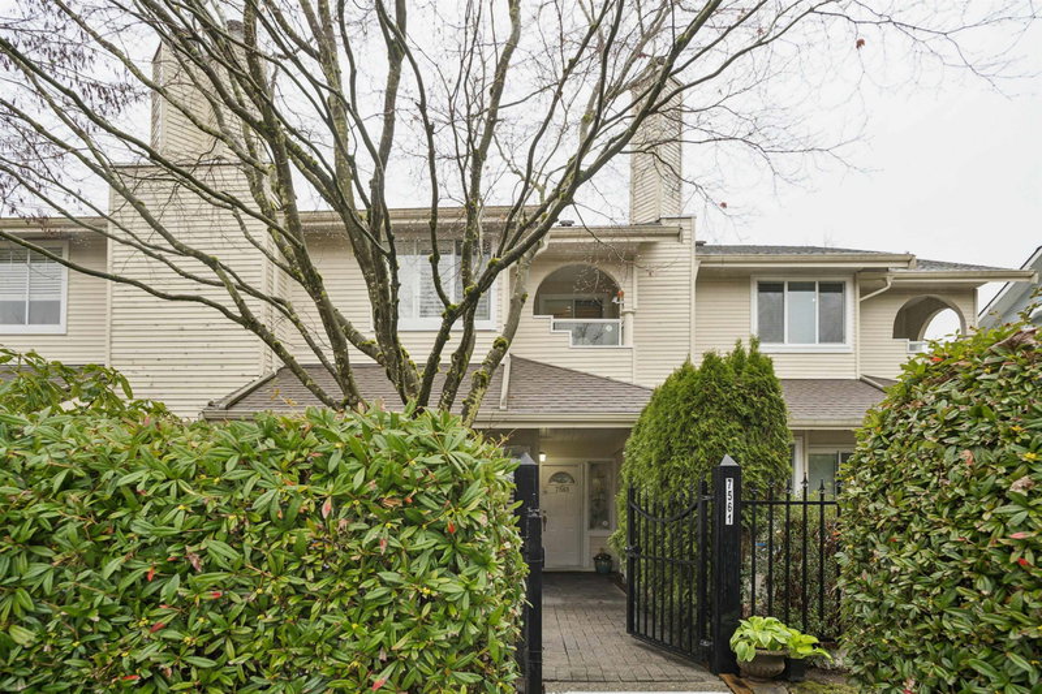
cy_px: 347
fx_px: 521
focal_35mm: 18
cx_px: 521
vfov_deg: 67.4
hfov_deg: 90.0
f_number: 7.1
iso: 320
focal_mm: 18
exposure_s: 1/30
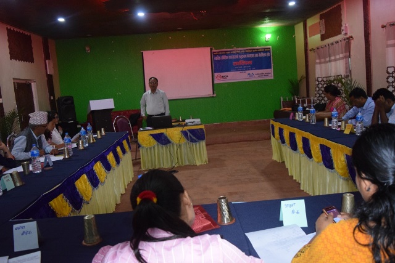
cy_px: 132
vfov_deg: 41.7
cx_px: 198
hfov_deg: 59.5
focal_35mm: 32
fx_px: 346
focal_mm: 21
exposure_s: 1/60
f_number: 3.8
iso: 3200
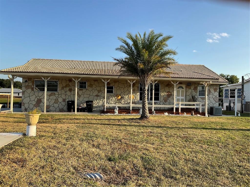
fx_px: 209
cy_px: 94
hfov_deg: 61.7
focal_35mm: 29
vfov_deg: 48.2
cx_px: 125
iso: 16
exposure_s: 1/869
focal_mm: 3
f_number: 1.8
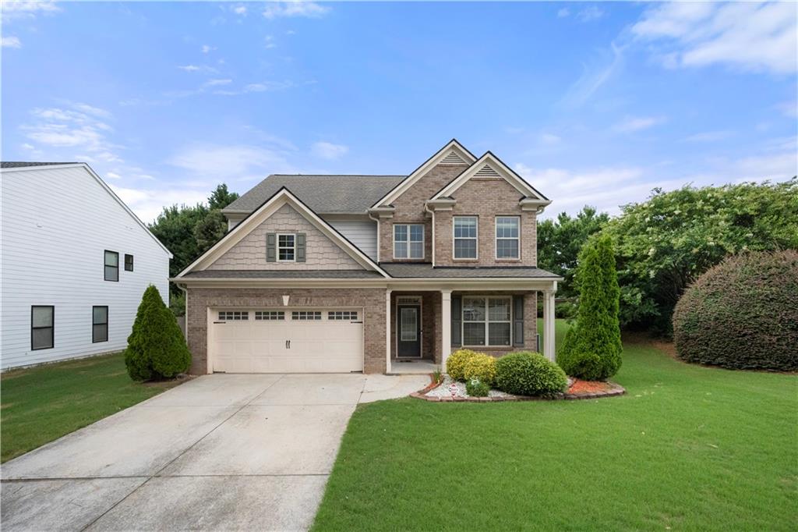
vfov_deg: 81.2
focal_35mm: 14
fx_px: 310
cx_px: 399
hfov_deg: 104.3
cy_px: 266
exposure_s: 1/3200
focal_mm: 14
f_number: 8
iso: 2500
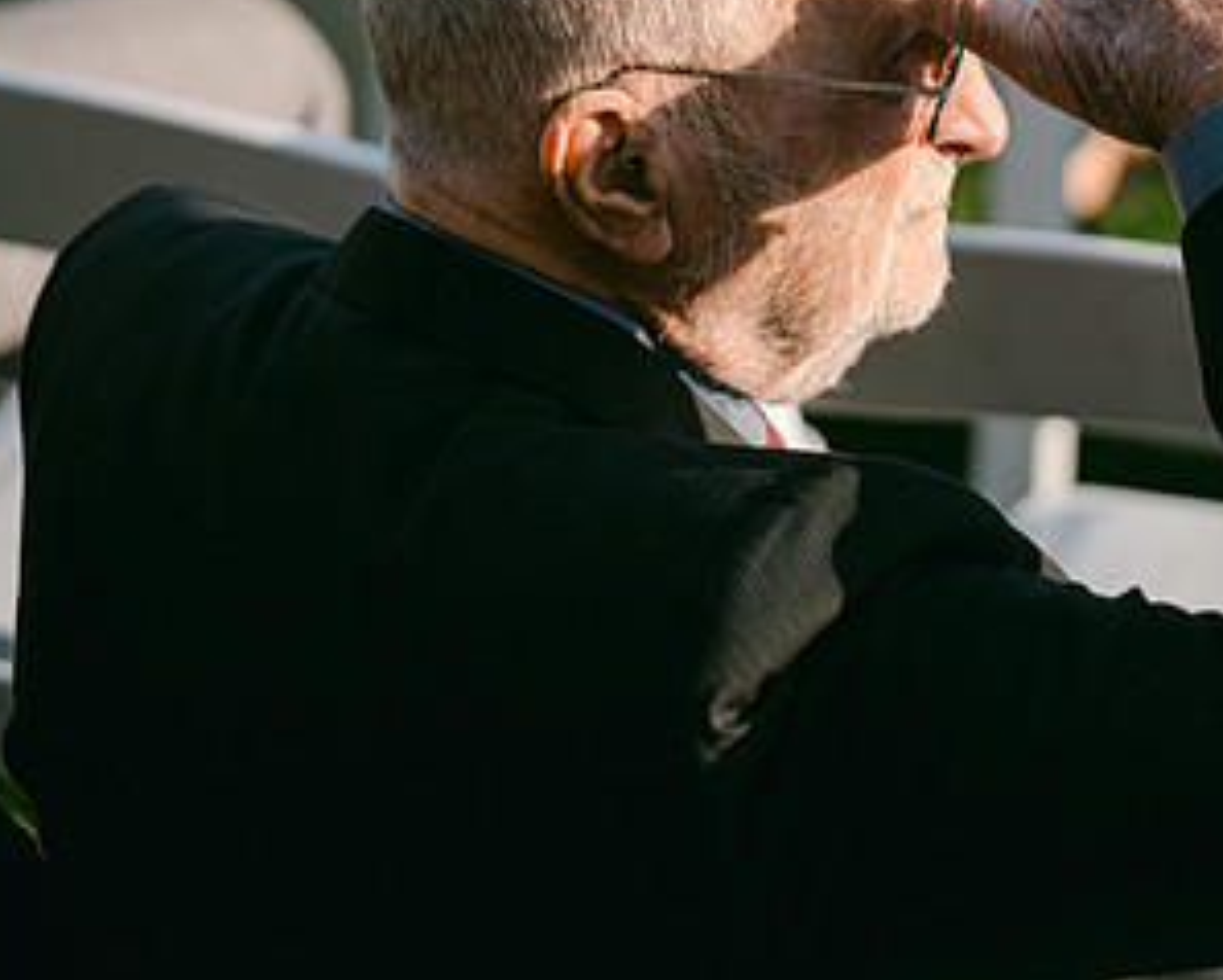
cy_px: 274
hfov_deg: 5.2
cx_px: 1005
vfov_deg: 4.2
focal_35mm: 370
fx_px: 13401
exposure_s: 1/3000
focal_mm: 134.4
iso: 320
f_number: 2.8
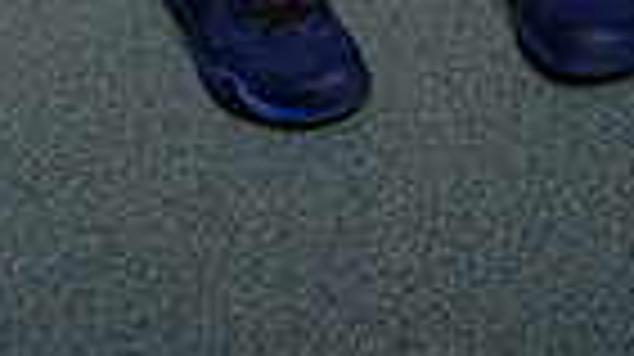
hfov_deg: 24.4
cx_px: 261
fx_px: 1461
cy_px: -536
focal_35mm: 87
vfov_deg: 11.2
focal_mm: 26
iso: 320
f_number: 5.6
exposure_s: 1/200
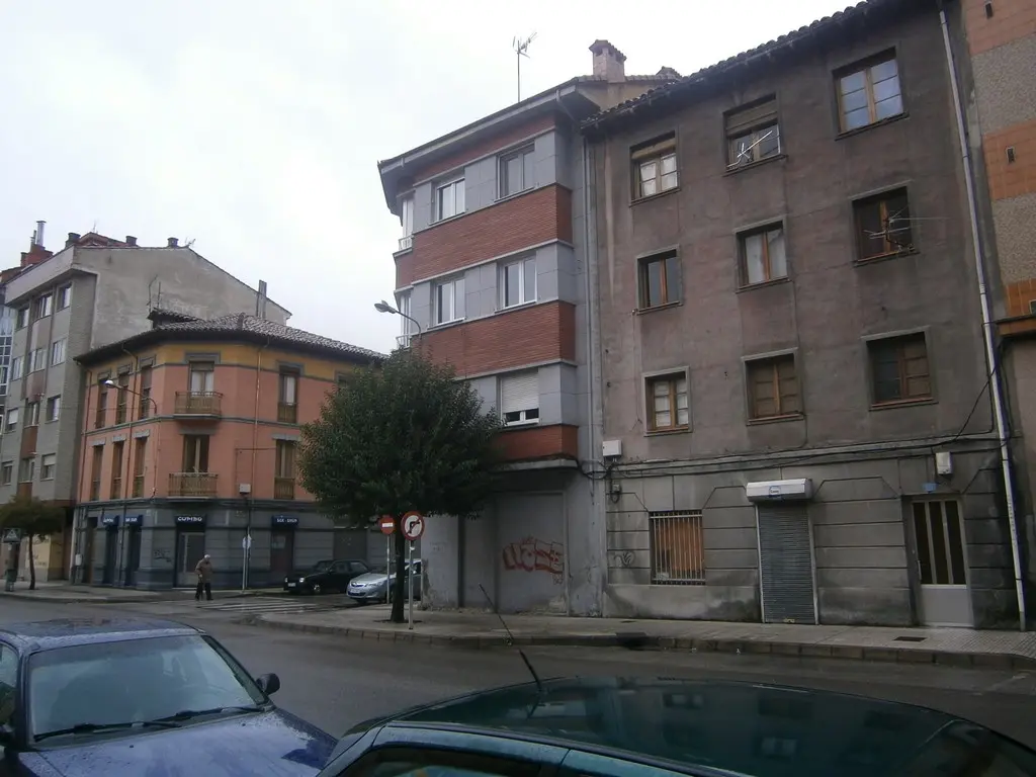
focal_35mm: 26
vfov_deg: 53.1
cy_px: 388
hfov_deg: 67.3
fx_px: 778
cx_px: 518
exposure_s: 1/100
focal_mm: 4.7
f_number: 2.8
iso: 80
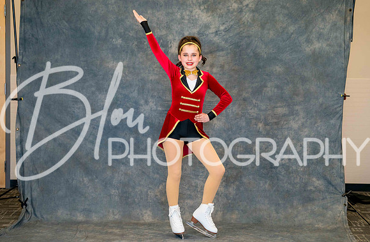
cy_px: 115
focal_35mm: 88
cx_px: 188
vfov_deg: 15.3
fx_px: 897
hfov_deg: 23.3
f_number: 3.2
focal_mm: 85
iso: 2000
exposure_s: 1/160
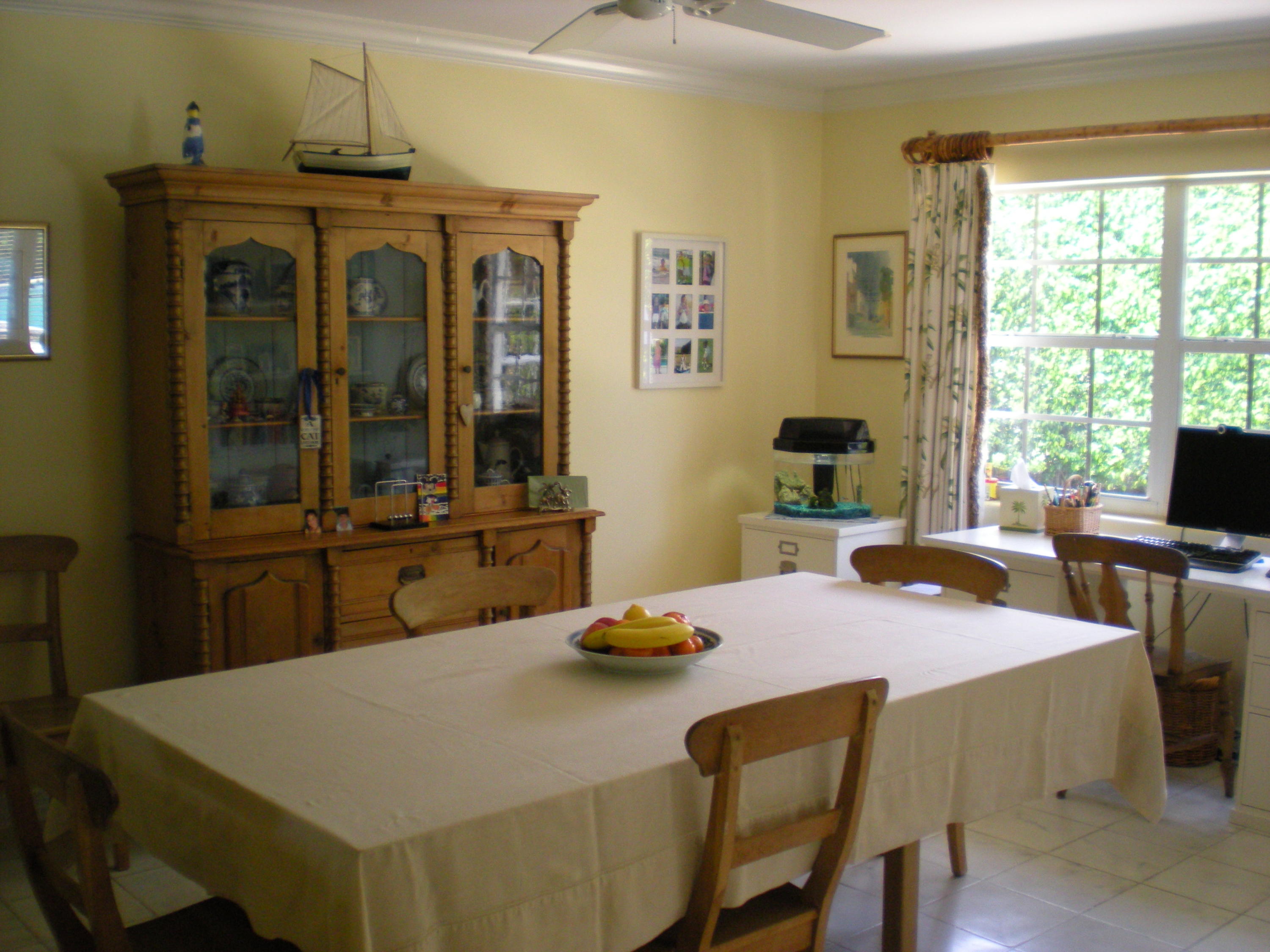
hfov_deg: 49.0
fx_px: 1394
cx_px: 635
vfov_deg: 37.7
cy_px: 476
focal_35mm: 38
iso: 200
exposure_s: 1/53.2
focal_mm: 6.3
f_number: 3.1
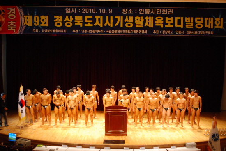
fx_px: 302
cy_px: 76
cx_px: 113
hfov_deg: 41.1
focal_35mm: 48
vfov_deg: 28.1
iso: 800
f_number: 5
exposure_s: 1/20
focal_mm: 32
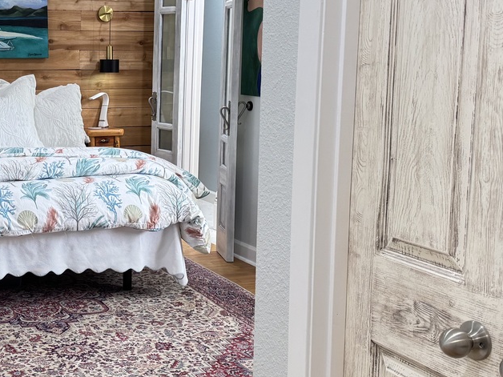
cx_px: 67
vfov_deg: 26.5
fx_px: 799
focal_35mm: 55
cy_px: 147
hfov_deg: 33.4
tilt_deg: -8.3
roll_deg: +0.6
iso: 200
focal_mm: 6.76
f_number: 1.78
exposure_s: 1/60
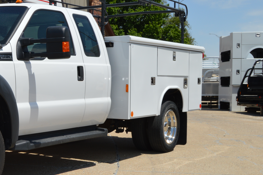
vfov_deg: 19.9
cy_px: 114
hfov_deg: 28.1
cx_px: 7
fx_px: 496
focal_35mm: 68
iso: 100
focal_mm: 23
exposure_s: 1/200
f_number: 11
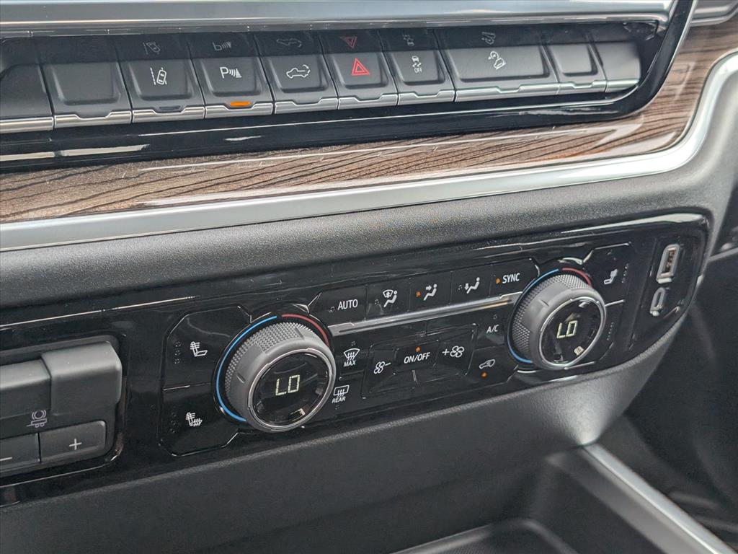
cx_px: 369
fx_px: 1045
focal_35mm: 49
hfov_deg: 38.9
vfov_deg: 29.7
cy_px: 277
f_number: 1.68
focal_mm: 6.9
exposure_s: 1/286
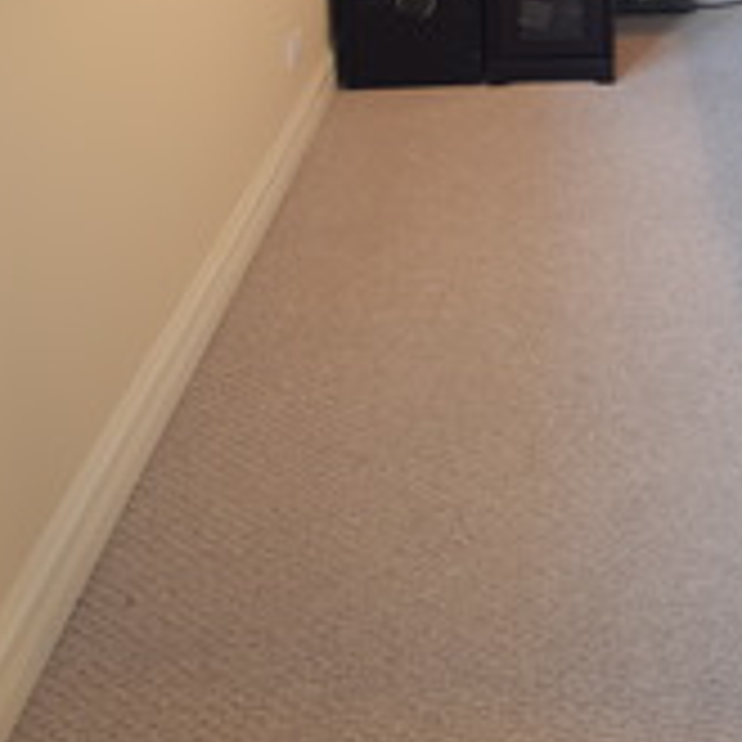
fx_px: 897
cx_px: 661
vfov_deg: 33.5
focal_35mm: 37
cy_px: -211
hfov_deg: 41.5
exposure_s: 1/2
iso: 100
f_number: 4
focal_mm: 10
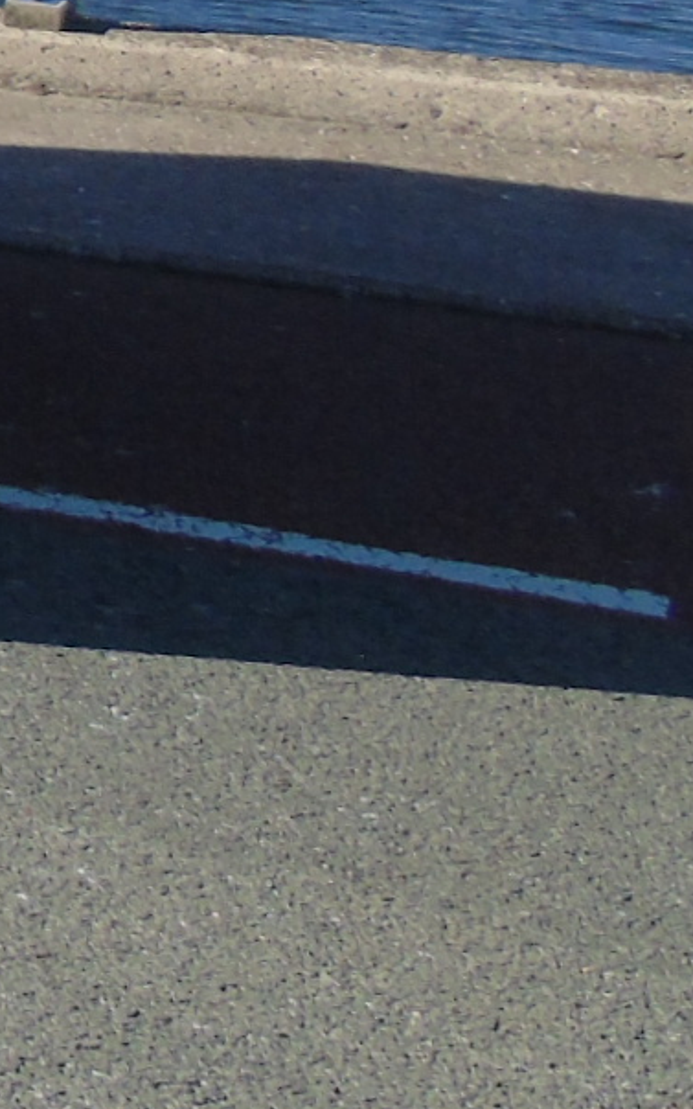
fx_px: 3444
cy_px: -489
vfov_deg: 16.8
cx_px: -1610
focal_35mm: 114
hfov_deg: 8.7
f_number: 3.4
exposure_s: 1/800
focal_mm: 4.4
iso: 80
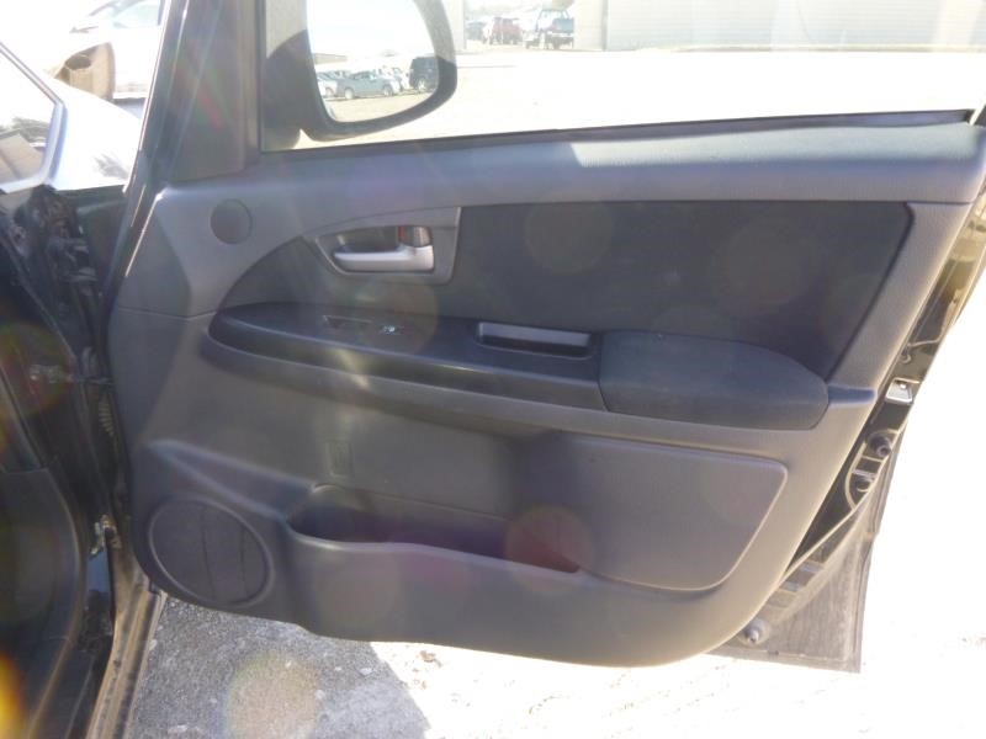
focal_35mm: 25
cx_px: 493
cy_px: 370
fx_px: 712
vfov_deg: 54.9
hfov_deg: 69.4
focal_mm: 4.5
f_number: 3.9
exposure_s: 1/60
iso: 200
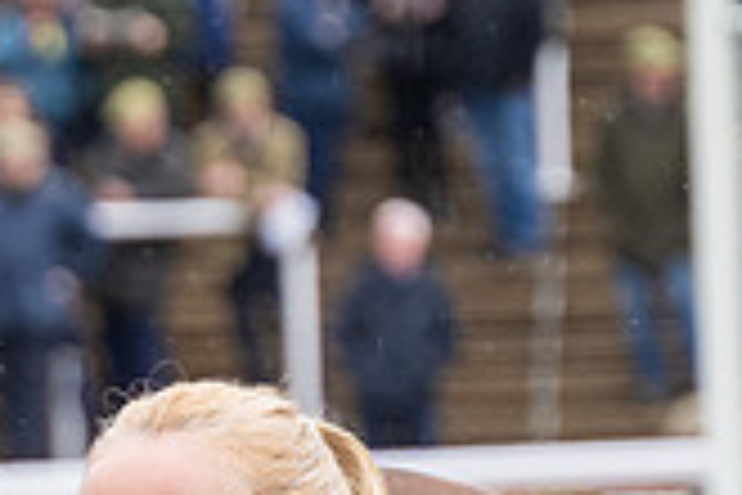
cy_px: 738
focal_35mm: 541
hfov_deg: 3.8
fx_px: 11150
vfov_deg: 2.5
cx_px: -310
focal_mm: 103
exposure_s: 1/1600
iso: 800
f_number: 4
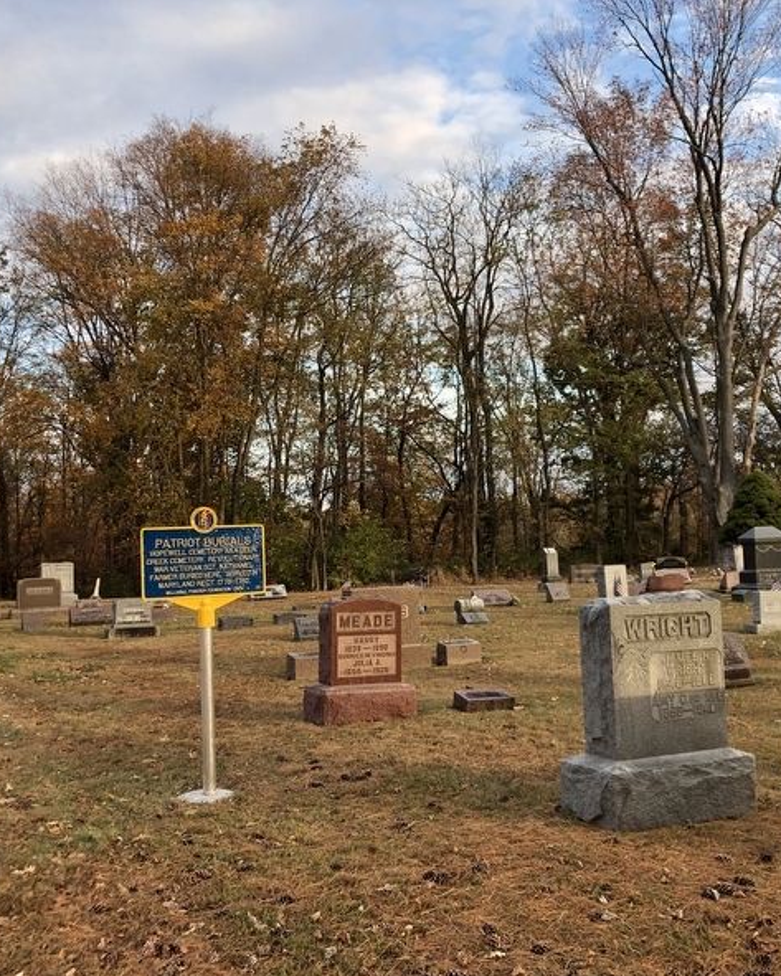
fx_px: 1069
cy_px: 494
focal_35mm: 37
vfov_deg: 49.1
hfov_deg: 40.1
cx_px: 401
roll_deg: +3.4
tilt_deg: +2.9
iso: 25
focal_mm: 4
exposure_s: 1/251
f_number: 1.8
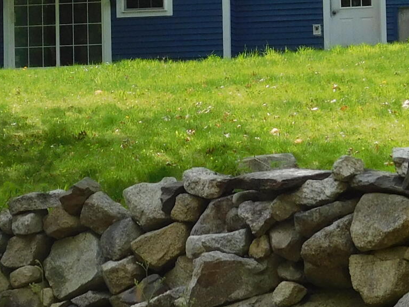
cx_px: 147
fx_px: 2091
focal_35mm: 177
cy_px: 32
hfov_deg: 11.2
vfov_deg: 8.4
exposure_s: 1/500
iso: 125
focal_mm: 8
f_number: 3.7
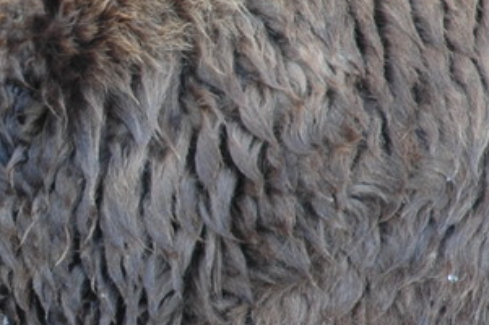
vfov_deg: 0.4
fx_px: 47286
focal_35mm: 3485
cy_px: 190
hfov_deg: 0.6
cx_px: -152
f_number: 5.6
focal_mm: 700
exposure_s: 1/30
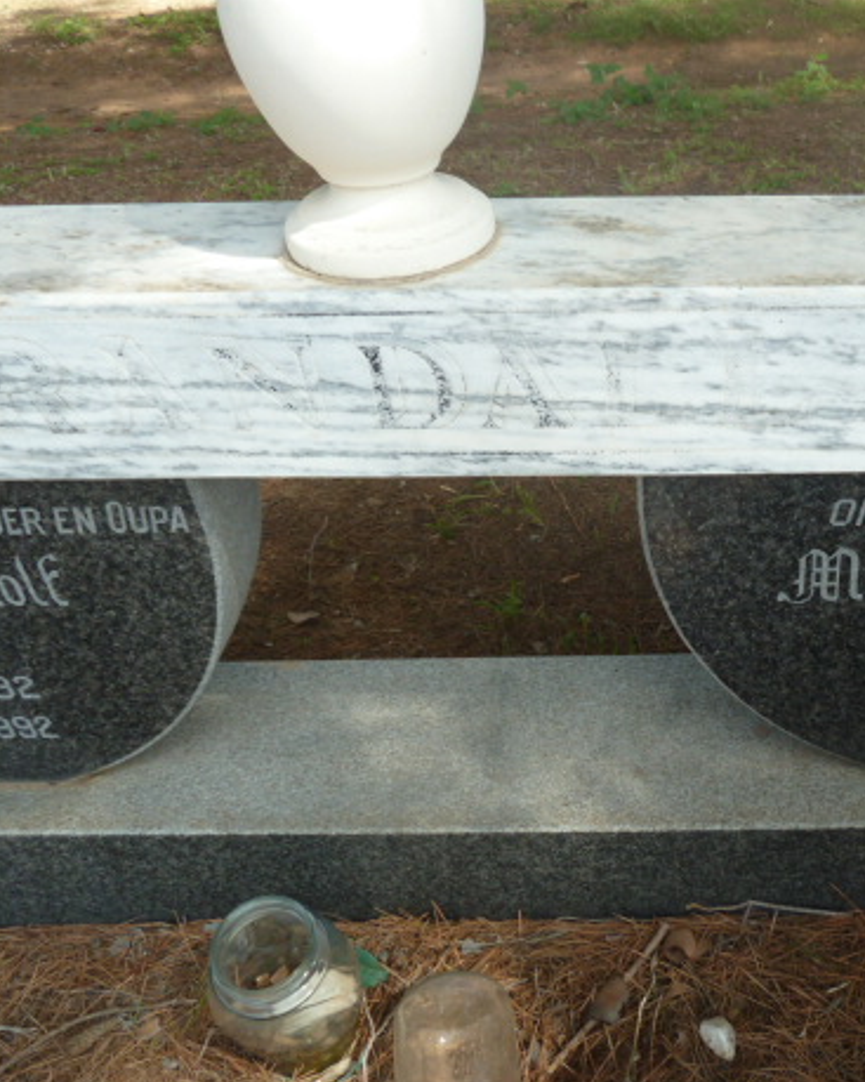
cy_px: 542
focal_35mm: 34
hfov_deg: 41.5
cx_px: 691
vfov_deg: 52.9
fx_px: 1088
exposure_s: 1/160
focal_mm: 4.1
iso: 80
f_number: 4
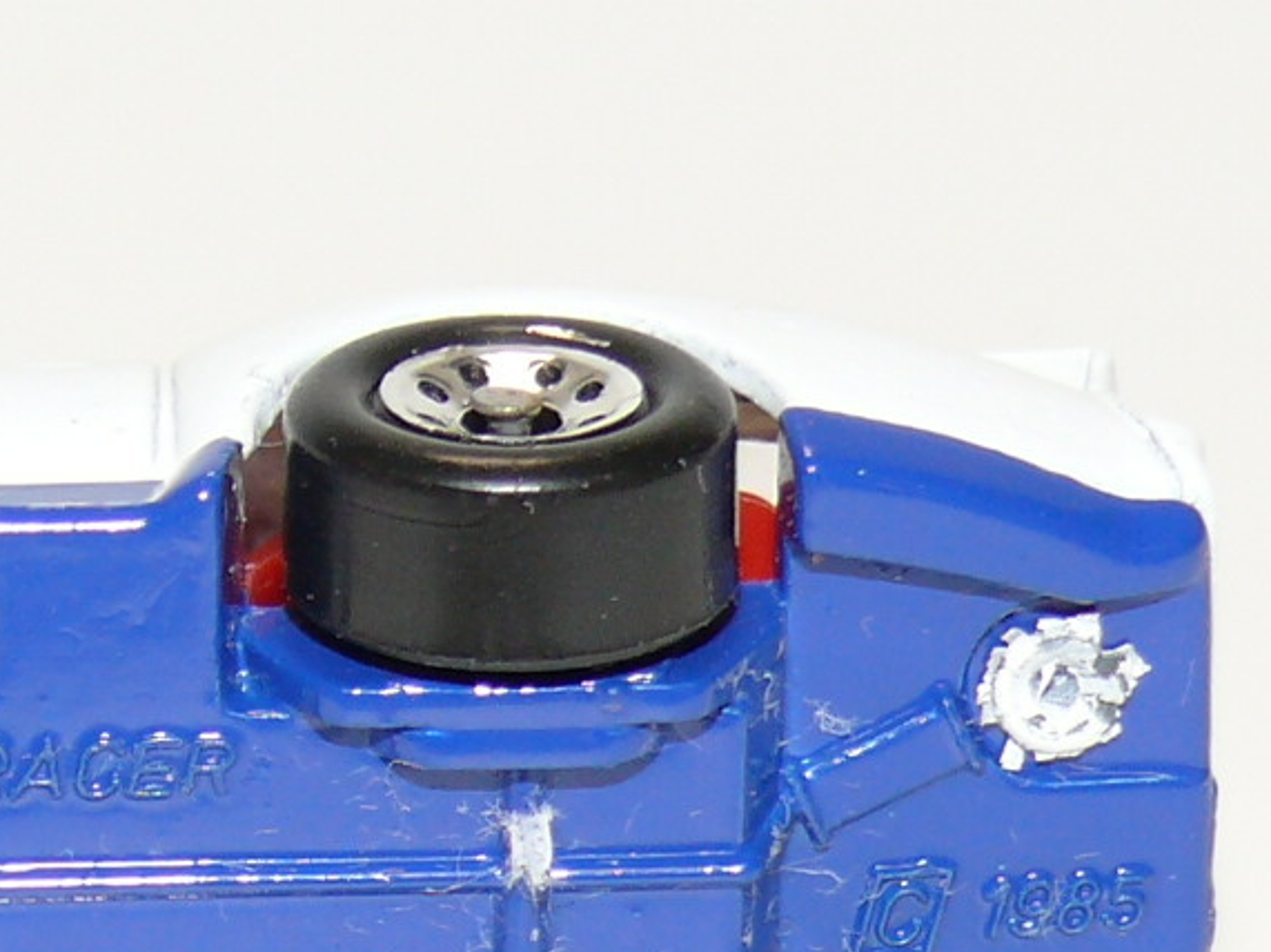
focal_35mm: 272
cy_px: 908
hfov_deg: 7.2
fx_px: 9985
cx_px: -298
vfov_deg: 5.5
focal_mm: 13
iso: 100
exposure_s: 1/30
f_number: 4
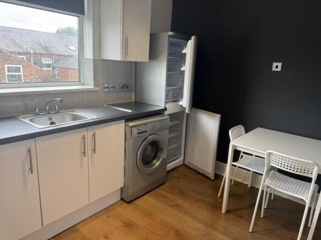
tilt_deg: -13.8
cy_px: 120
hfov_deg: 71.6
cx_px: 160
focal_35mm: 24
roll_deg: -2.0
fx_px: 223
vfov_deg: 56.8
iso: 80
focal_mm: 6.76
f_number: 1.78
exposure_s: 1/132
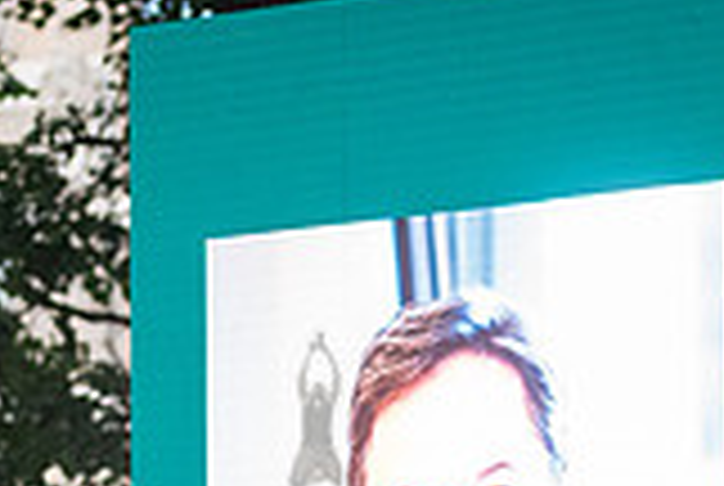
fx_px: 5924
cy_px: 844
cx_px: 315
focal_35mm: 294
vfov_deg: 4.6
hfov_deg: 7.0
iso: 2000
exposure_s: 1/320
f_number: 4
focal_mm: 80
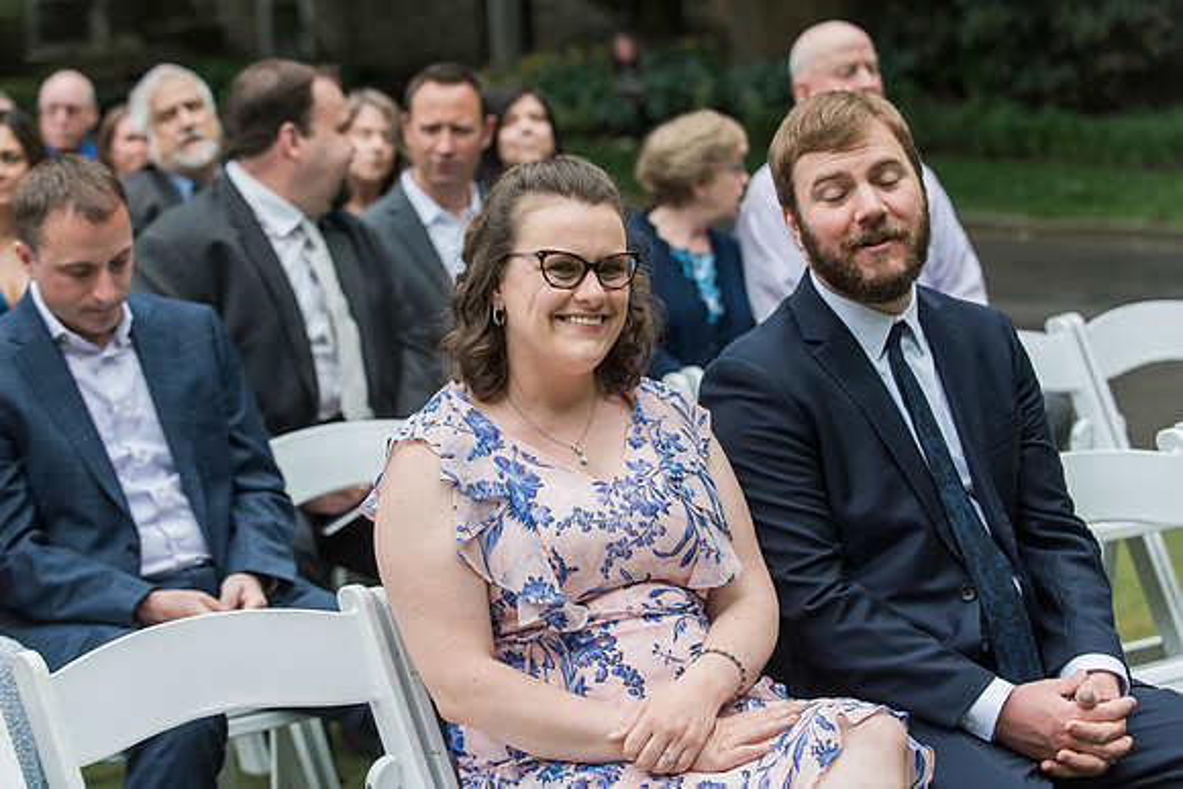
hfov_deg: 24.8
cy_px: 394
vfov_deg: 16.7
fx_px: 2695
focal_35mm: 82
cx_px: 592
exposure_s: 1/1000
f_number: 4
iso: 800
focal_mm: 82
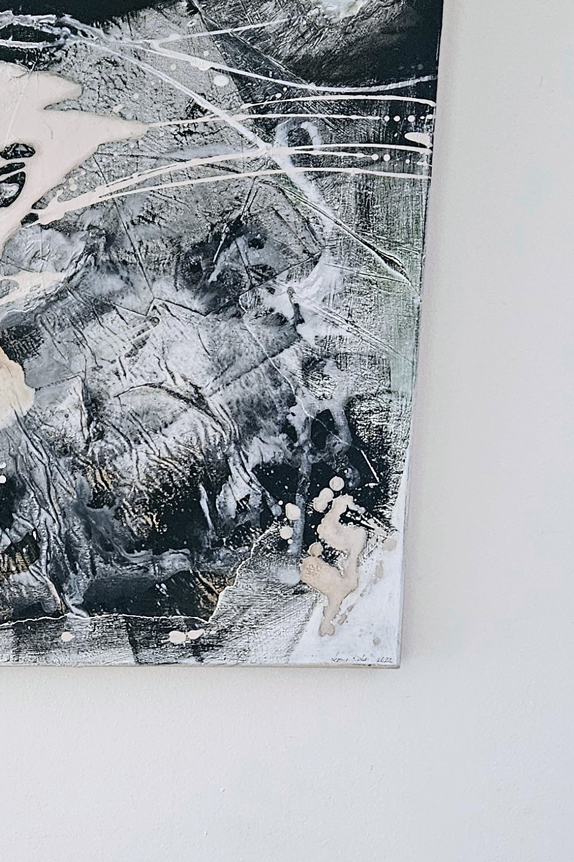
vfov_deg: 29.5
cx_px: 7
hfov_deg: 19.5
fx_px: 1626
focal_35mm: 68
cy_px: 559
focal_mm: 5.4
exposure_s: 1/142
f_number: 1.8
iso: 400
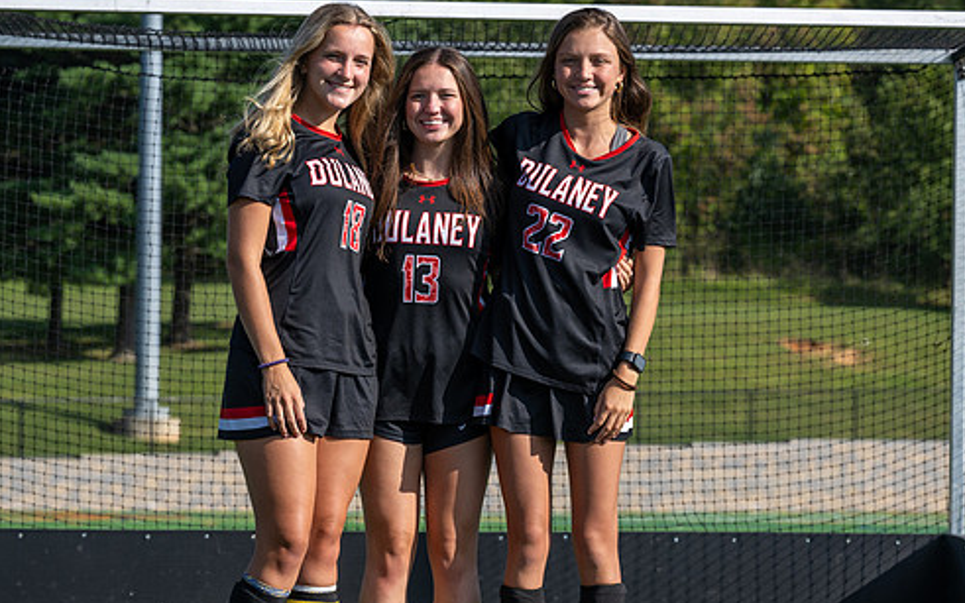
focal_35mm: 152
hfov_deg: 13.8
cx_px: 605
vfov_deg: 8.6
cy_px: 398
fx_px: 3998
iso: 40
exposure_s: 1/250
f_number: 5.6
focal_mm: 92
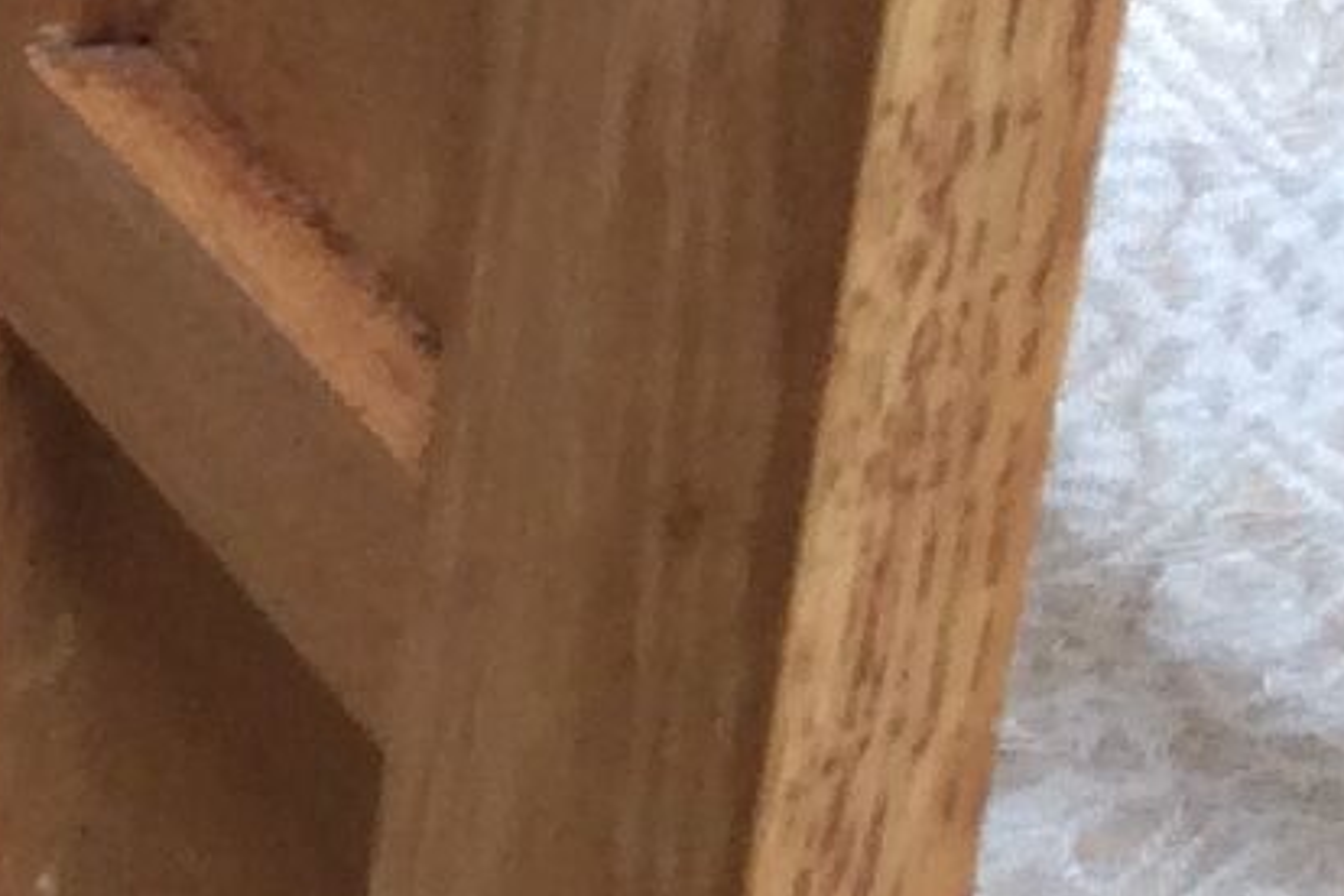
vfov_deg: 6.6
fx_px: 7765
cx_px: -2490
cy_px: 640
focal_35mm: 208
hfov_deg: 8.5
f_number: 2.4
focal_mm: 3.3
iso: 40
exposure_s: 1/50
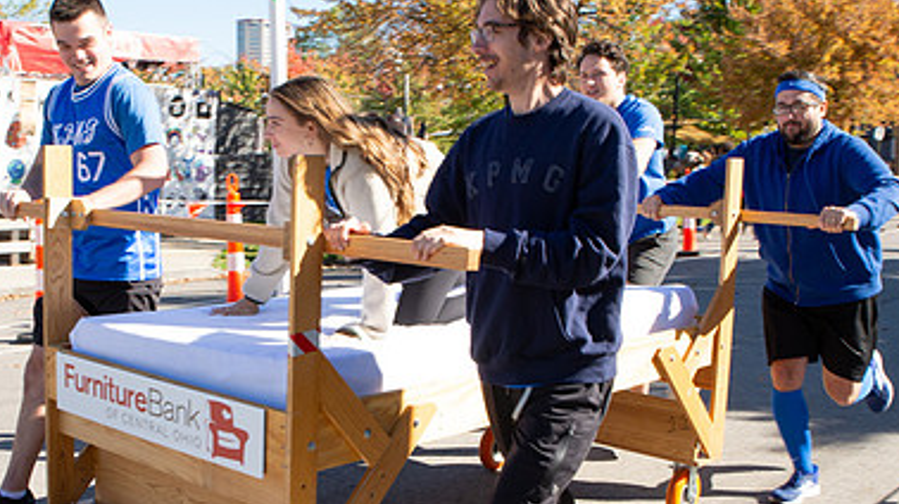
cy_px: 310
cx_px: 326
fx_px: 1167
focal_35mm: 49
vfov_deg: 24.3
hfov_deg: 41.7
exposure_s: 1/200
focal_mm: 26
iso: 500
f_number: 13
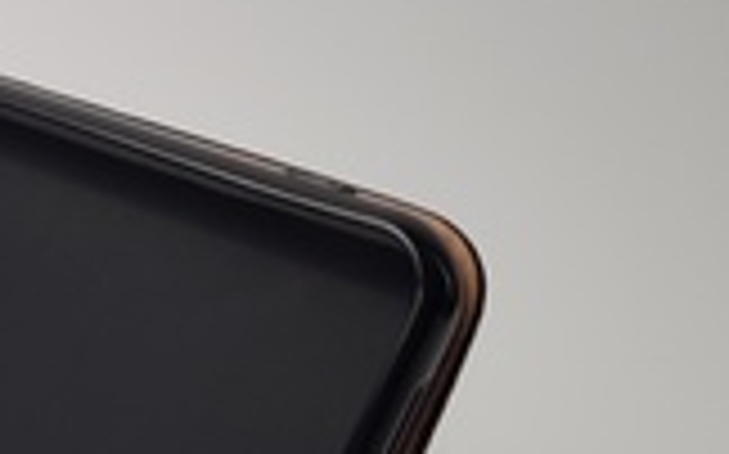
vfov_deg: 18.2
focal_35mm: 68
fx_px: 1350
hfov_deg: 26.8
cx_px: -144
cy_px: 535
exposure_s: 1/60
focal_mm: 4.2
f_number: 1.7
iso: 50
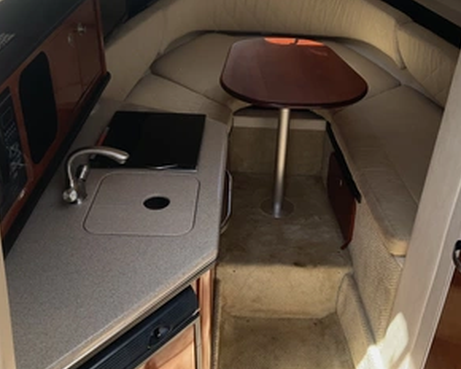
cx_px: 259
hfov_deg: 46.7
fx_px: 532
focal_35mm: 39
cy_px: 161
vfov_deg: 38.2
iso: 25
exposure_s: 1/228
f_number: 1.8
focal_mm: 3
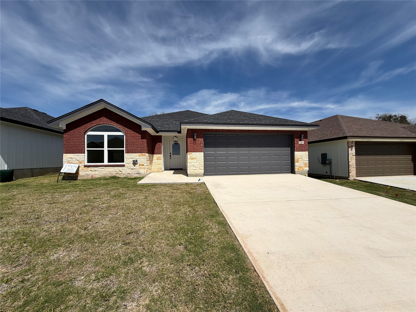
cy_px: 156
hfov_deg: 102.1
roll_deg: +1.1
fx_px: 168
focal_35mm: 14
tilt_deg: +1.1
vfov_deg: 85.7
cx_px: 208
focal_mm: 2.22
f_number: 2.2
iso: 20
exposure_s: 1/1656
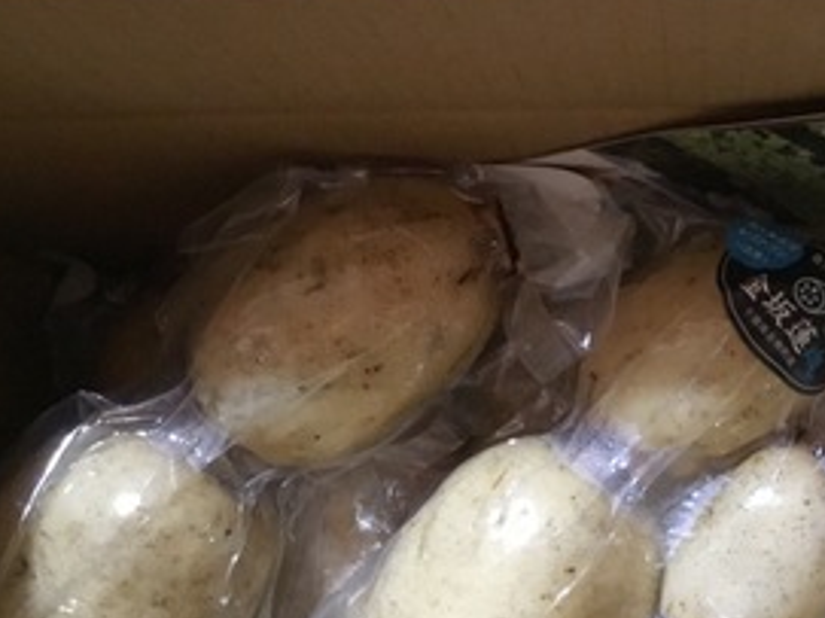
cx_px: 715
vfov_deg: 26.0
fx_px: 1310
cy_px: 508
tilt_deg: -86.3
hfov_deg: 33.4
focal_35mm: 55
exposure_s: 1/15
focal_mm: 3.3
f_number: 2.4
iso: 320
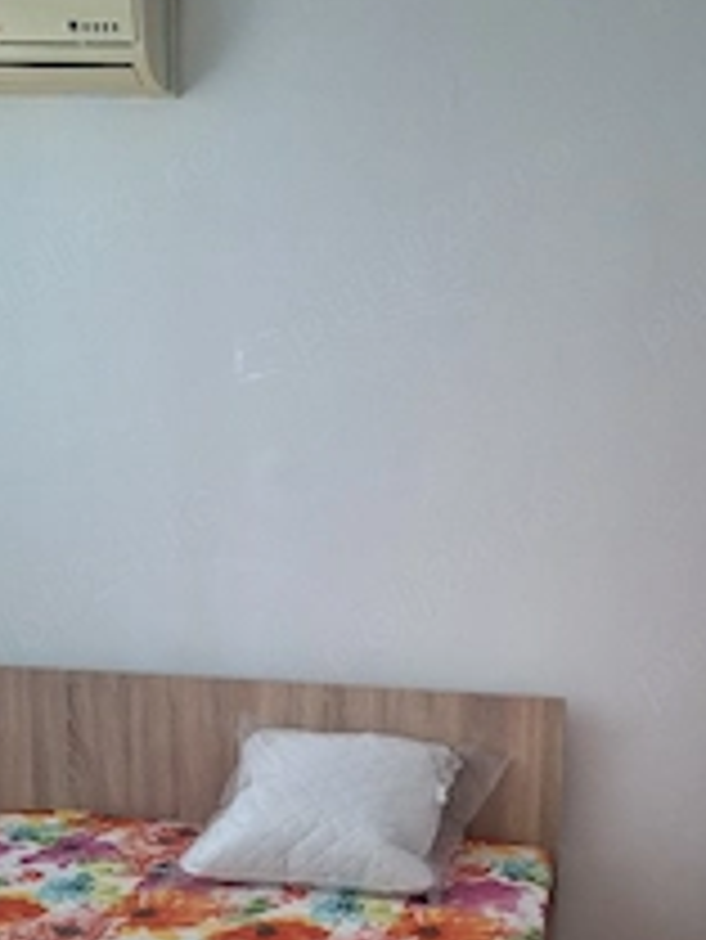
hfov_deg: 32.4
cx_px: 517
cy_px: 648
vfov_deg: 42.2
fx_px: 1195
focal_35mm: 44
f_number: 1.8
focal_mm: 5.54
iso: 320
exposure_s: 1/24
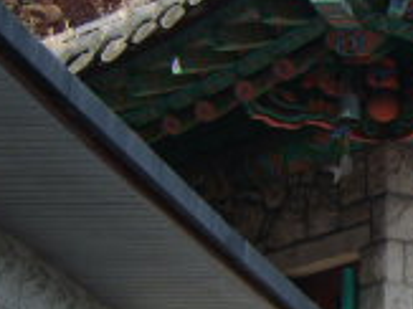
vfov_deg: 6.1
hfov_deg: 7.8
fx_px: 2909
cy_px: 236
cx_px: 775
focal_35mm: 244
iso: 50
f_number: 3.8
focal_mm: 13
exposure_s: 1/250
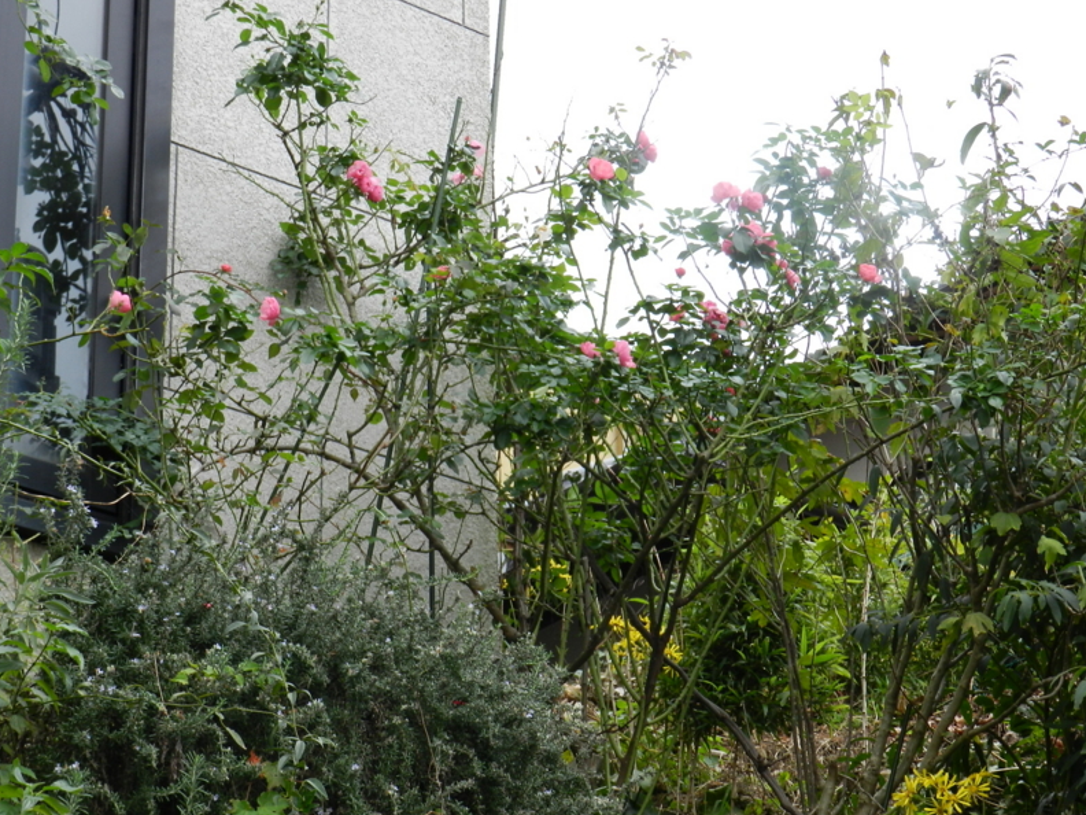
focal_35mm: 101
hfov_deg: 19.4
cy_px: 405
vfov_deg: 14.6
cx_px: 539
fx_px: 3169
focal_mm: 17.7
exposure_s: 1/80
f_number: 5
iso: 160
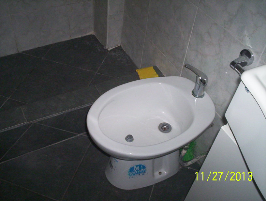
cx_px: 133
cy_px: 100
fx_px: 293
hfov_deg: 48.9
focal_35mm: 38
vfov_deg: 37.9
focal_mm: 4.99
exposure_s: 1/60
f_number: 4.5
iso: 140
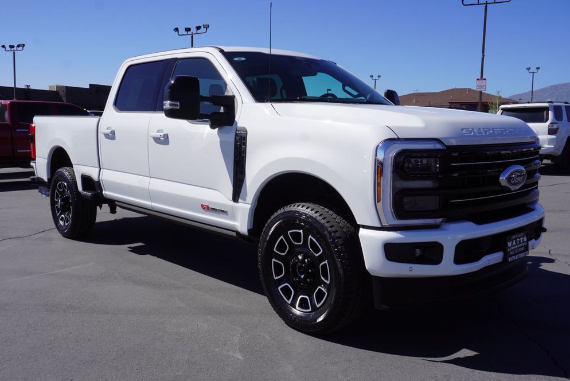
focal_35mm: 34
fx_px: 539
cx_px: 280
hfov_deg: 55.8
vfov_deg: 38.9
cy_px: 192
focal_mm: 22
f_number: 10
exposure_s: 1/250
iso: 100
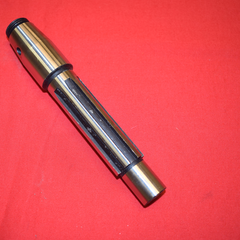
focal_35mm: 50
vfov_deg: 34.0
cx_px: 95
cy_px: 120
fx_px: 392
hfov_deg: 33.9
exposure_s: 1/80
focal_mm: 26
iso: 500
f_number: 5
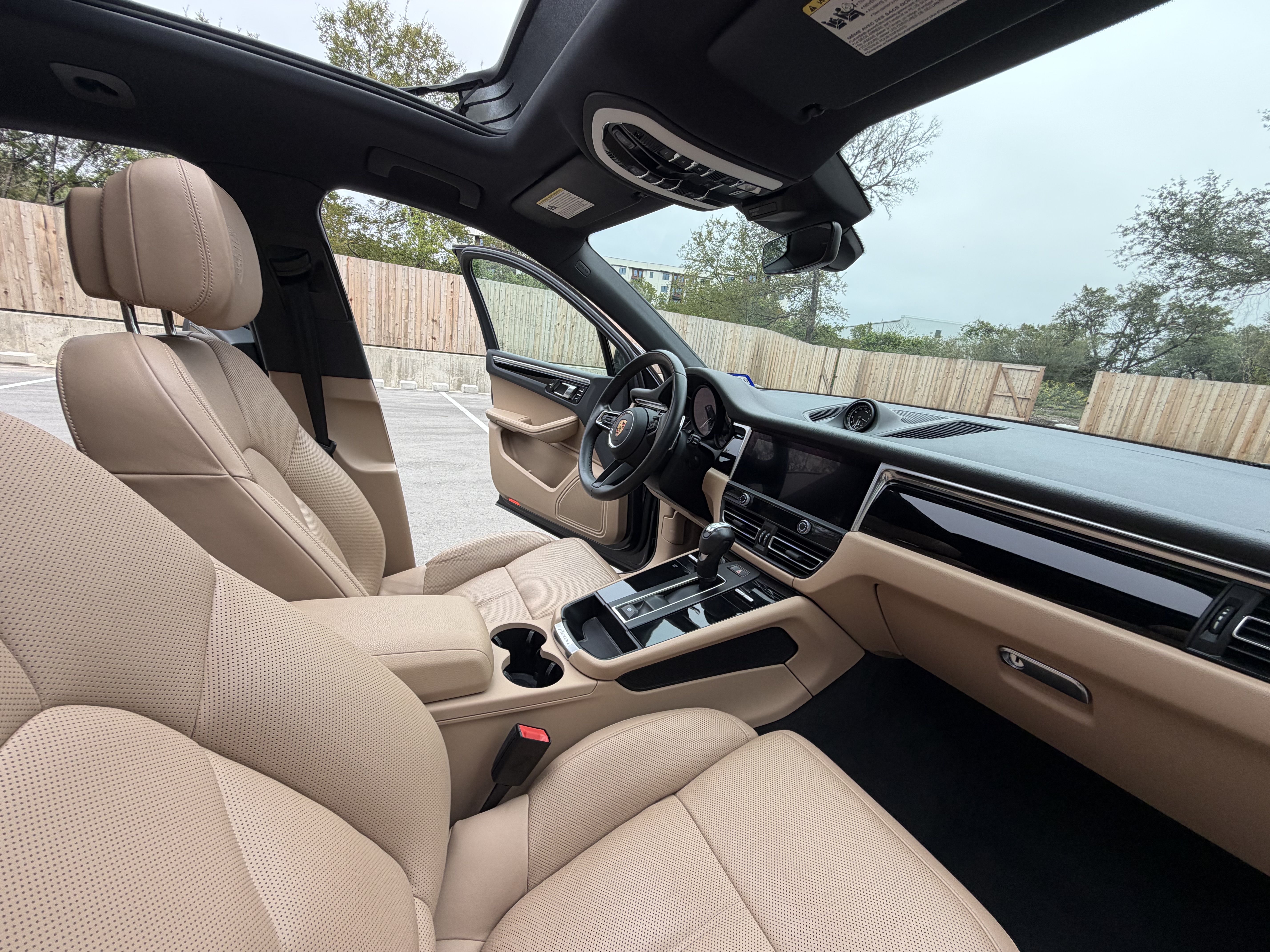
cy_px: 476
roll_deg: -7.1
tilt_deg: -13.9
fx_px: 514
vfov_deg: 85.7
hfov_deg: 102.1
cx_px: 635
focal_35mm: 14
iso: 40
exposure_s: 1/138
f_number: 2.2
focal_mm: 2.22
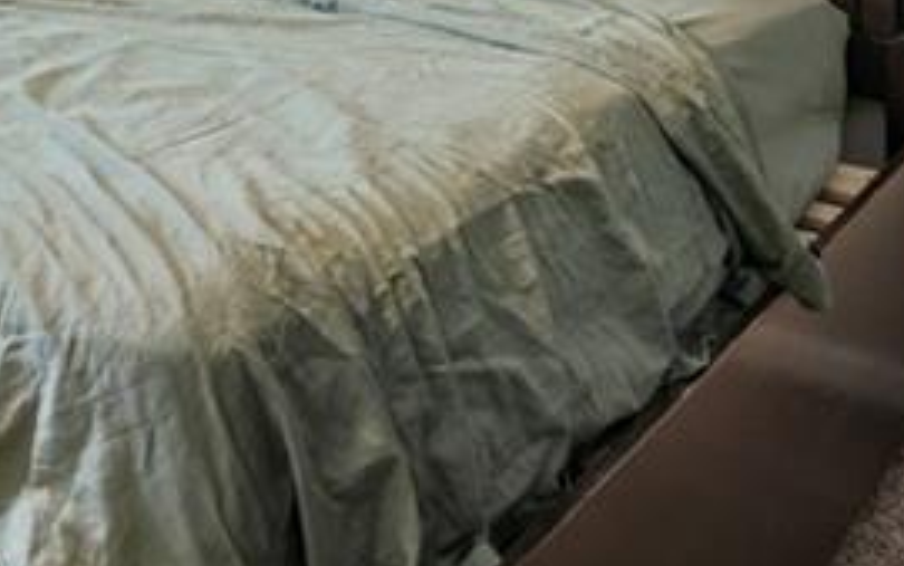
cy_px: -347
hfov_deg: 30.7
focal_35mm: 54
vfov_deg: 19.8
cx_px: -224
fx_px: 1331
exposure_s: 1/4
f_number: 8
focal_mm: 14
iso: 400
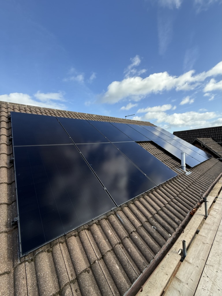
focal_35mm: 14
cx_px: 111
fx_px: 120
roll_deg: +2.8
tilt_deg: -1.4
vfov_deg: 102.0
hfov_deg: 85.7
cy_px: 148
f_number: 2.2
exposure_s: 1/876
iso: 50
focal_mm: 2.22
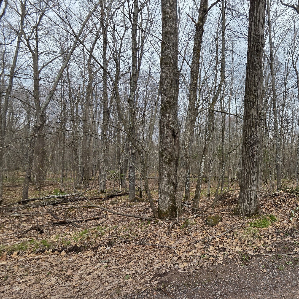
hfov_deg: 73.6
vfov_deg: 80.5
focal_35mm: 18
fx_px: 176
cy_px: 164
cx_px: 232
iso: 100
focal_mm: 2.2
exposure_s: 1/1619
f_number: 2.2
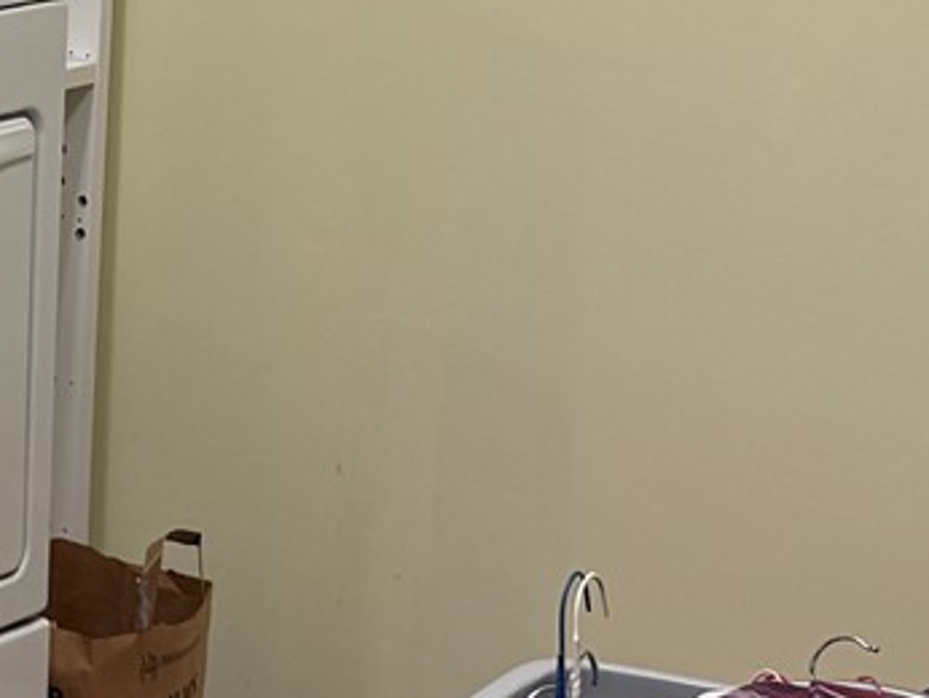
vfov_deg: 10.9
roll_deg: -1.0
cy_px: -161
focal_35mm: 133
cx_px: -540
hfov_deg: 13.8
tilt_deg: -5.8
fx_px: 3572
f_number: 1.78
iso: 64
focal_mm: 6.76
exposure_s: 1/120
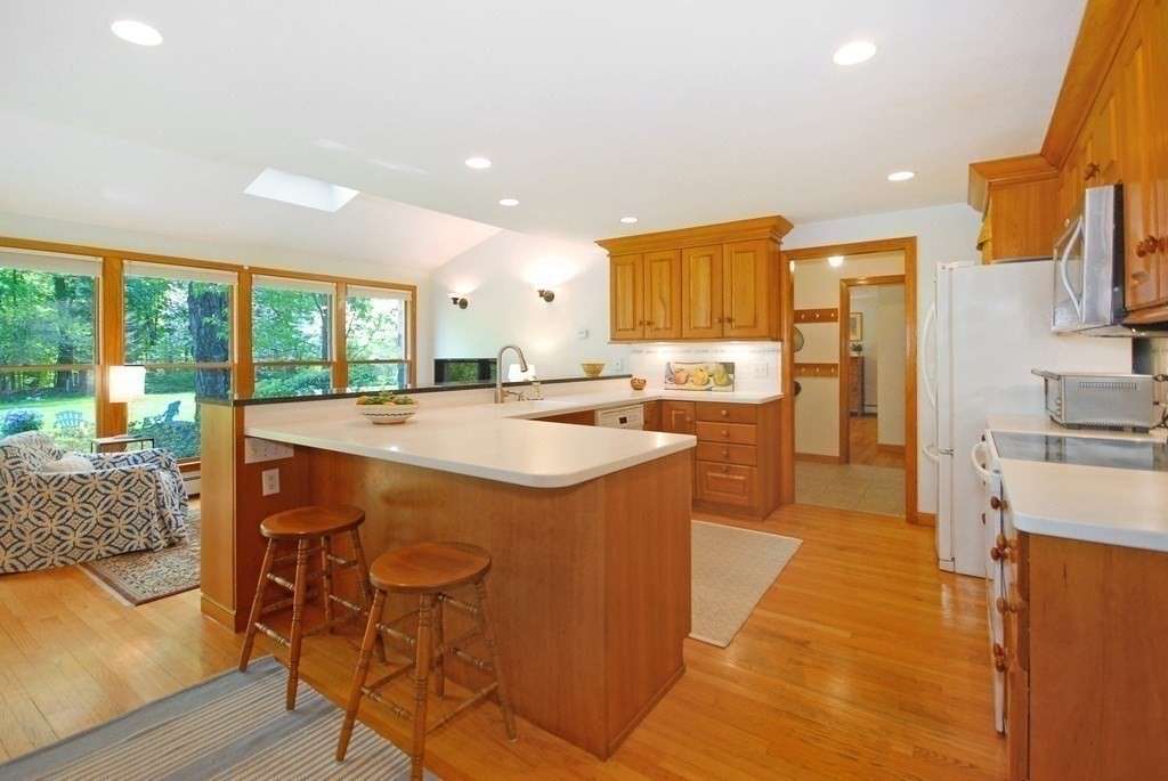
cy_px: 390
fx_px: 487
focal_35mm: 15
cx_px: 584
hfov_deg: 100.3
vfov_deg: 77.5
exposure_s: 1/60
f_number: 4
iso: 640
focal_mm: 10
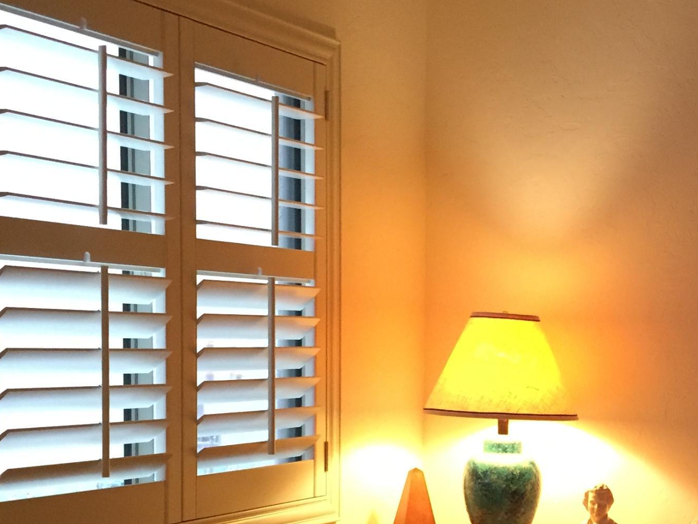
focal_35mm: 65
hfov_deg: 28.6
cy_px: 427
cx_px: 636
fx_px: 1311
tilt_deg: -4.2
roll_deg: -1.6
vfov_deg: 22.3
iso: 200
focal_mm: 4.15
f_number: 2.2
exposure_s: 1/30
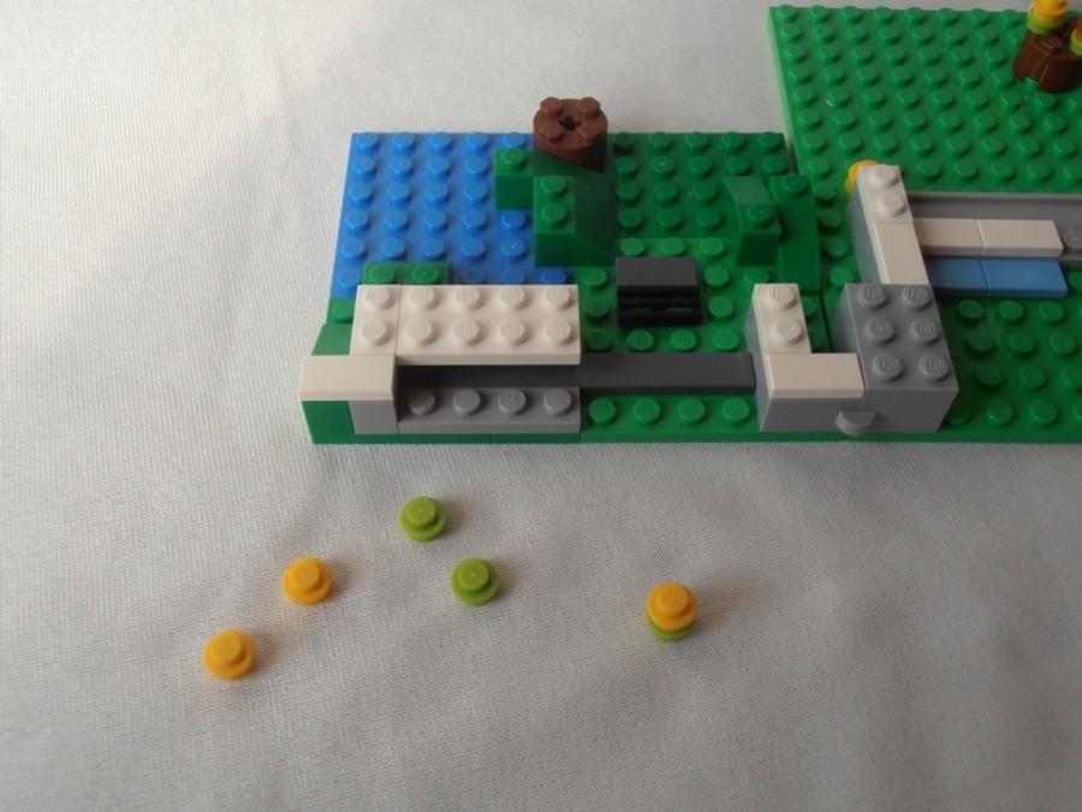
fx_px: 1157
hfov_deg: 50.1
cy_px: 406
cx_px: 541
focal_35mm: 37
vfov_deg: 38.7
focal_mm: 6.61
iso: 80
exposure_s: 1/160
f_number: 3.9
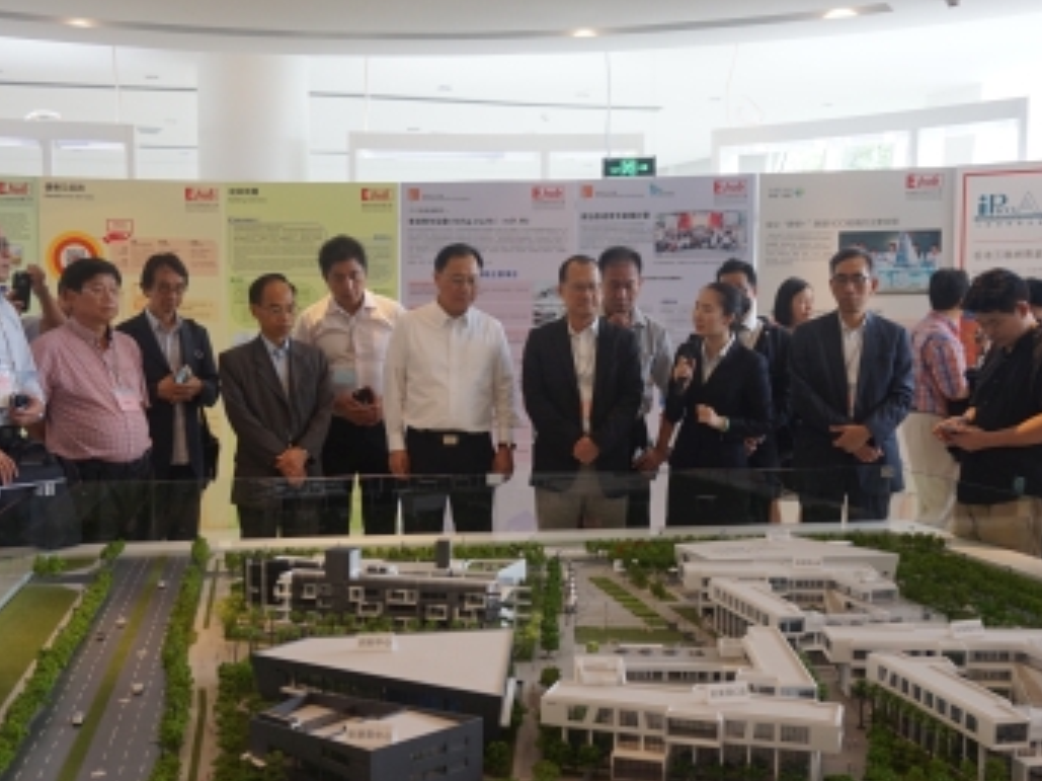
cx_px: 513
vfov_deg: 34.2
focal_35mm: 42
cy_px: 457
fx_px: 1264
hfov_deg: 44.8
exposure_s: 1/60
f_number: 4
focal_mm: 20
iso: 320
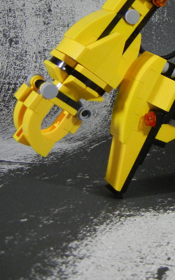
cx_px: 268
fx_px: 542
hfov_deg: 16.6
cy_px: 61
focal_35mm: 71
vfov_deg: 28.4
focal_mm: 5.4
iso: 400
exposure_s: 1/54.7
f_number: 3.5
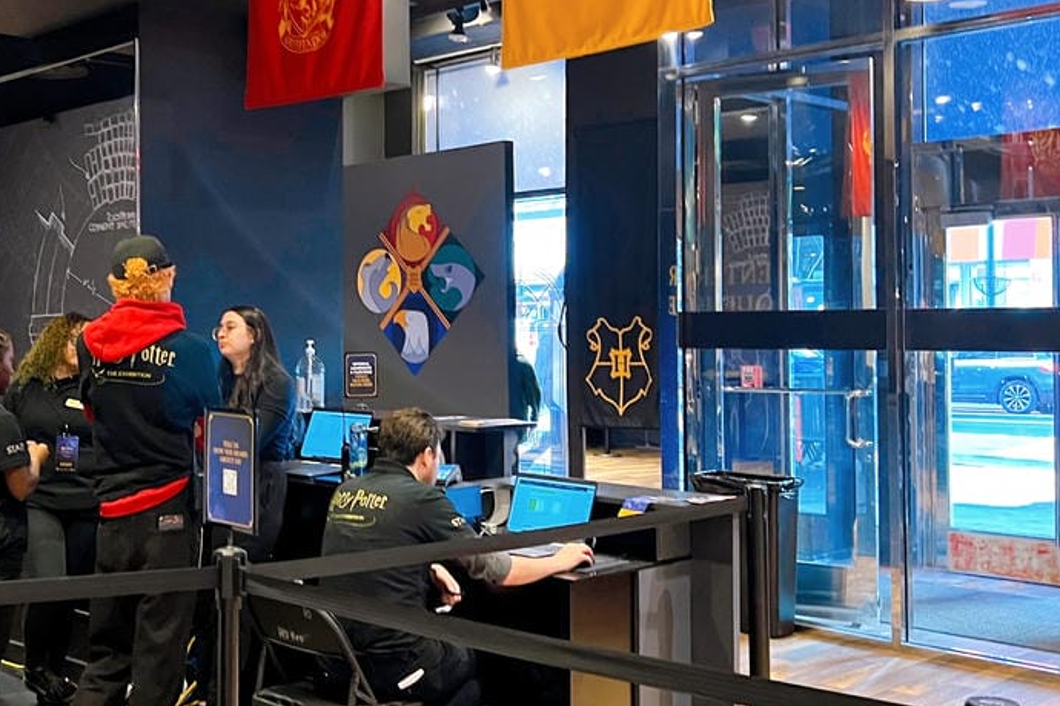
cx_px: 363
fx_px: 1384
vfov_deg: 28.6
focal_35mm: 47
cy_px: 318
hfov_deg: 41.4
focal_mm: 5.7
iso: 400
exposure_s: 1/40
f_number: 1.5
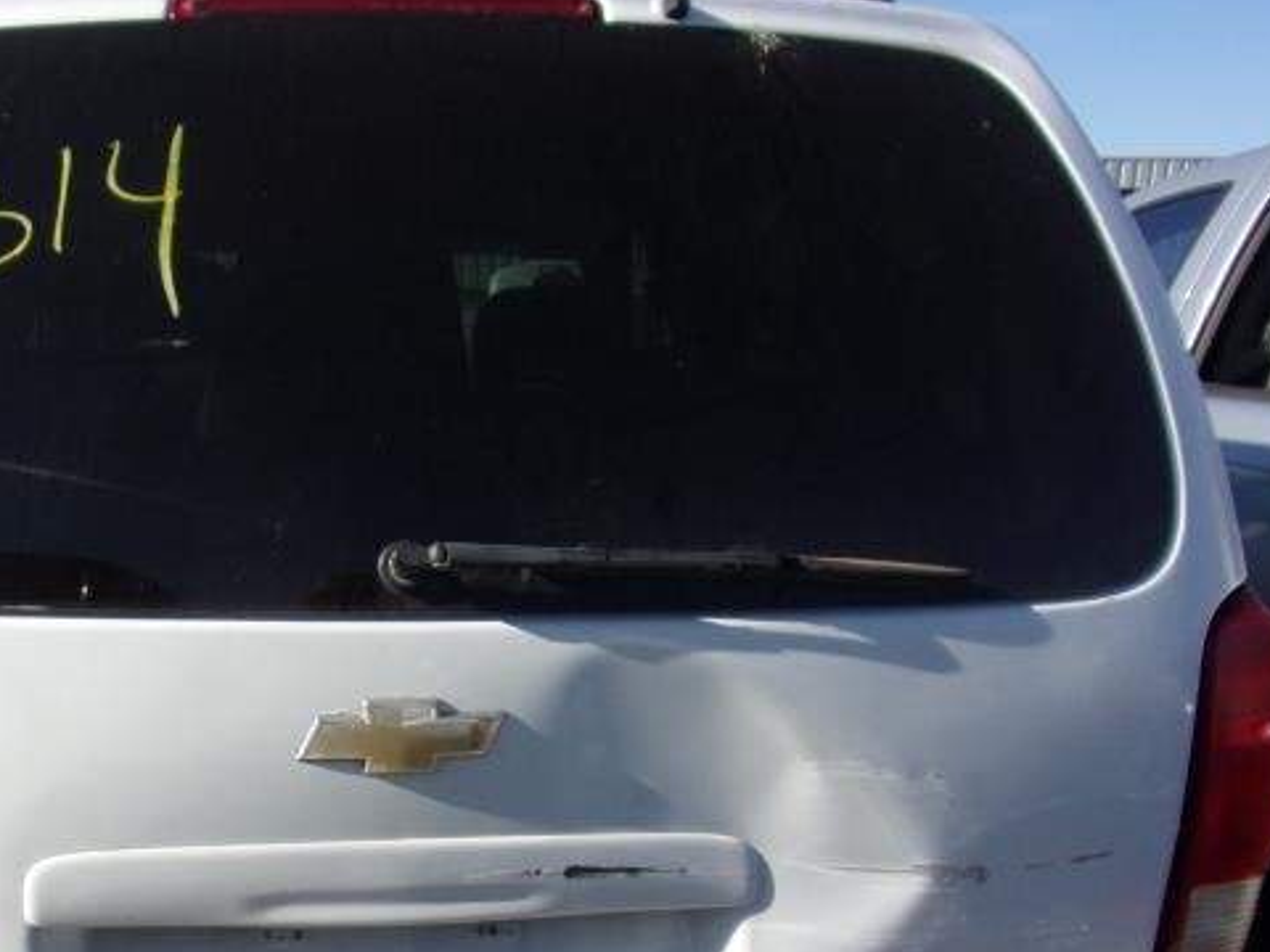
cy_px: 698
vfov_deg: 35.3
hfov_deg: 46.0
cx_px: 415
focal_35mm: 40
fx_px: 1468
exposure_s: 1/1100
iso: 80
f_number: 3.3
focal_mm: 4.3
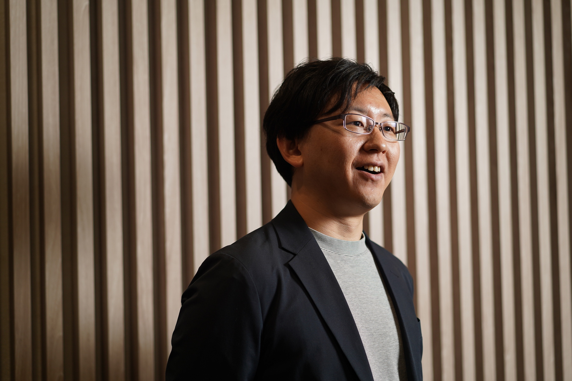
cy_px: 190
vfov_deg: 24.6
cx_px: 286
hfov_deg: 36.2
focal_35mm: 55
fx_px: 874
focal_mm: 55
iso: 200
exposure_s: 1/250
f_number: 2.2
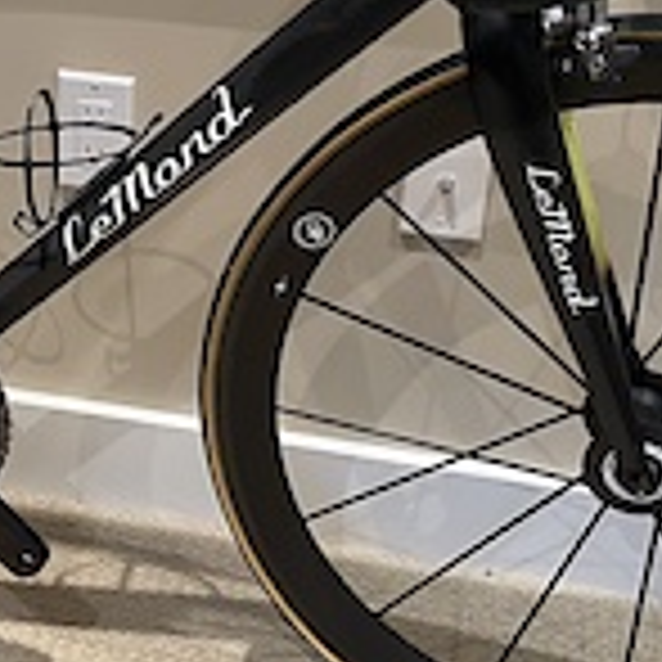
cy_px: 245
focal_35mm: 78
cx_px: 104
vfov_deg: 22.1
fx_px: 1688
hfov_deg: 21.8
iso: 400
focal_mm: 4.2
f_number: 1.6
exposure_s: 1/60
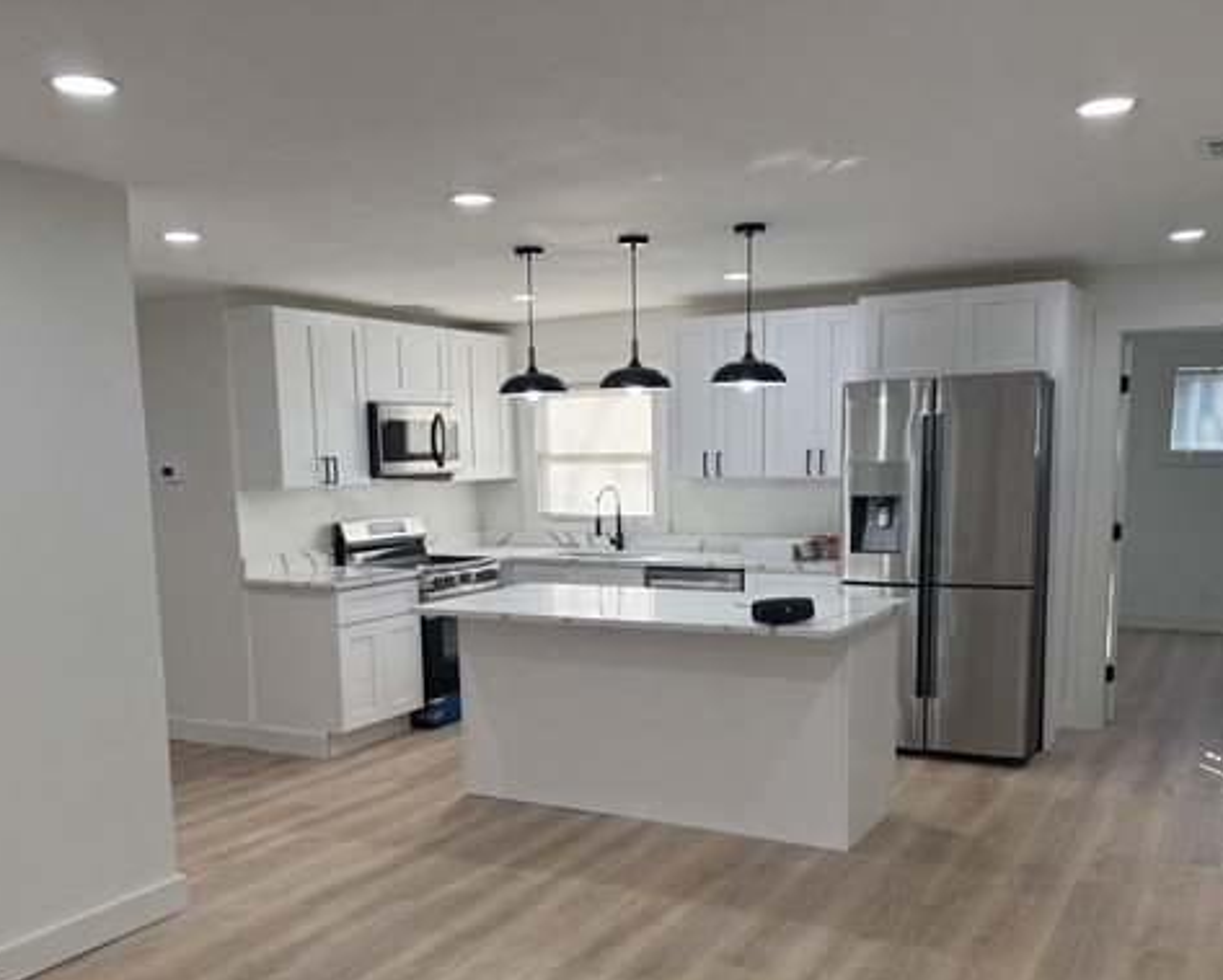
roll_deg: +0.9
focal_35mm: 33
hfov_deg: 54.2
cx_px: 614
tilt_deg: -9.3
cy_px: 641
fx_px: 1195
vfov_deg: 44.0
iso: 80
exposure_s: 1/166
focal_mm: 6.76
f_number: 1.78
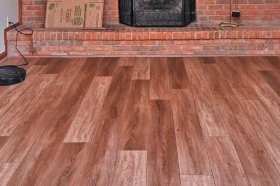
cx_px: 154
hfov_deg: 42.7
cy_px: -45
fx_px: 358
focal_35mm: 46
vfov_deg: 25.7
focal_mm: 14
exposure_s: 1/60
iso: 1100
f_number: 4
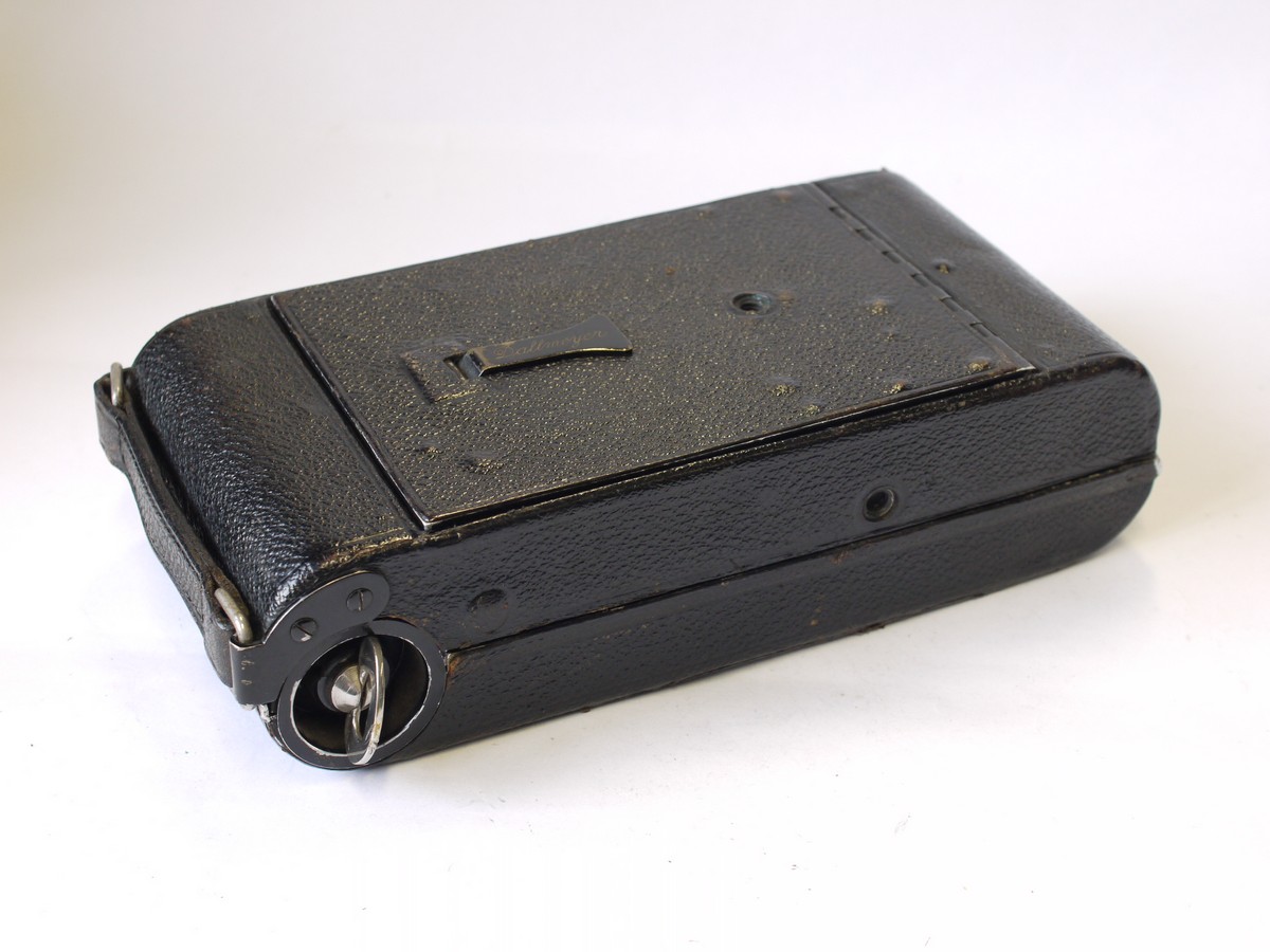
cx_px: 635
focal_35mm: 60
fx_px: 2201
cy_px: 476
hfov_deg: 32.2
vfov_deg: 24.4
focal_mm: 30
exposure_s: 1/40
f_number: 6.3
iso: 400
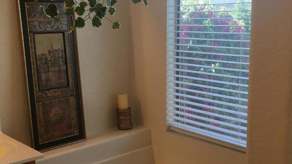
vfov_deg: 25.4
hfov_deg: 43.7
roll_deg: +0.3
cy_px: 78
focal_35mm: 47
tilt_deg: -7.9
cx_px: 130
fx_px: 364
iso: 40
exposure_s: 1/30
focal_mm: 4.15
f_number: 2.2
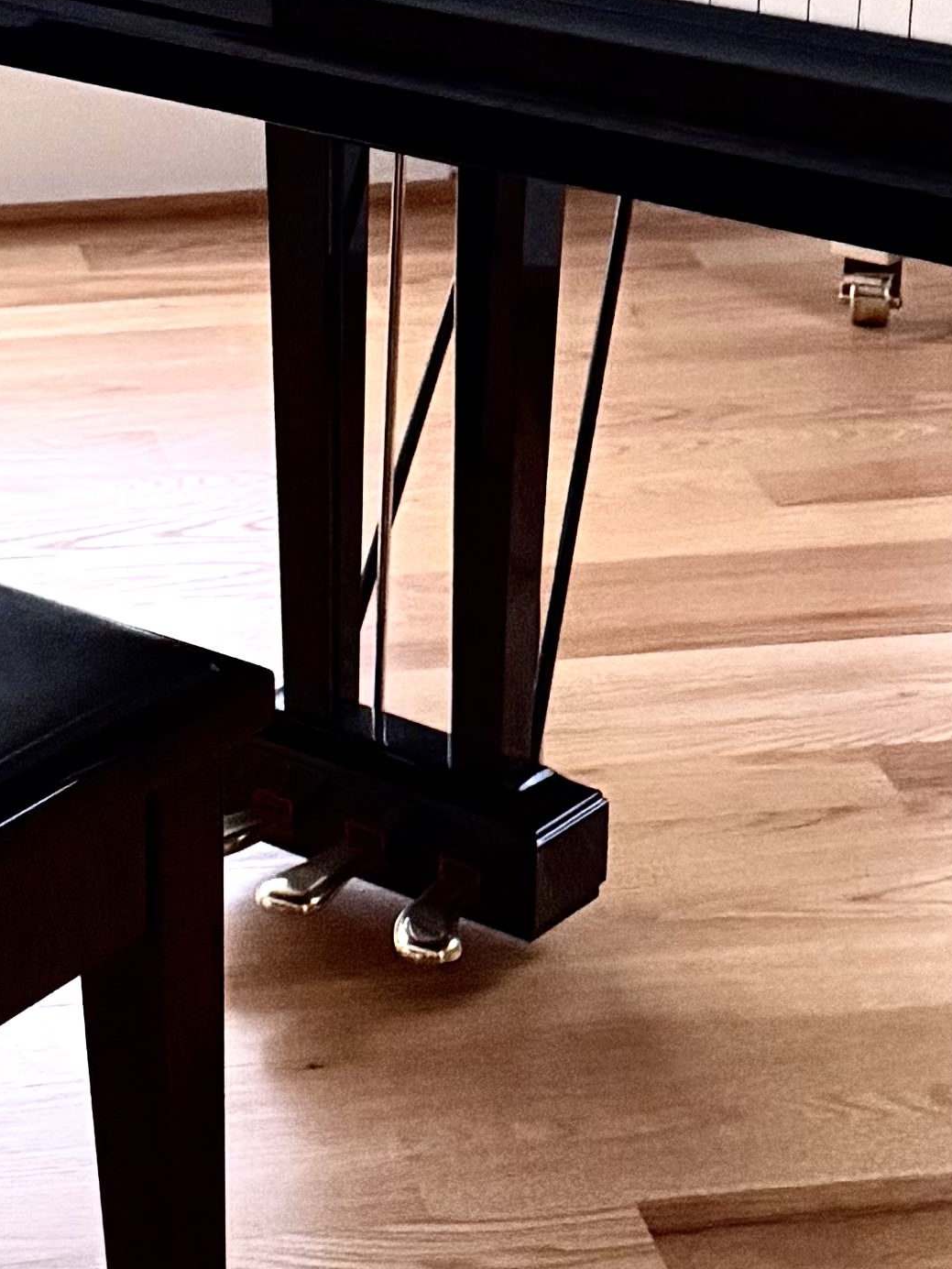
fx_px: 3630
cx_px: 214
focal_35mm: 99
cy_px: 45
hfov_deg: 14.9
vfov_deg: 19.3
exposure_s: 1/60
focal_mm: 6.76
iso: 800
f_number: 1.78
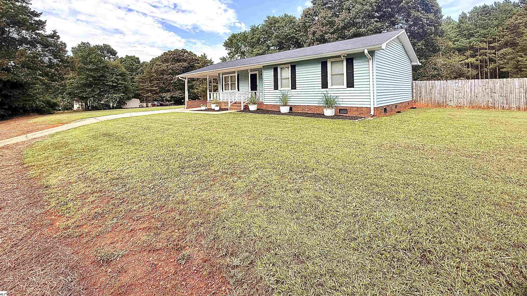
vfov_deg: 64.6
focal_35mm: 16
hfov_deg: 99.4
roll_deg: +1.2
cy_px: 90
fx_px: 224
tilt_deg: +1.7
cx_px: 267
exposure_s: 1/1167
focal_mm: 2.22
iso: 50
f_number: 2.2
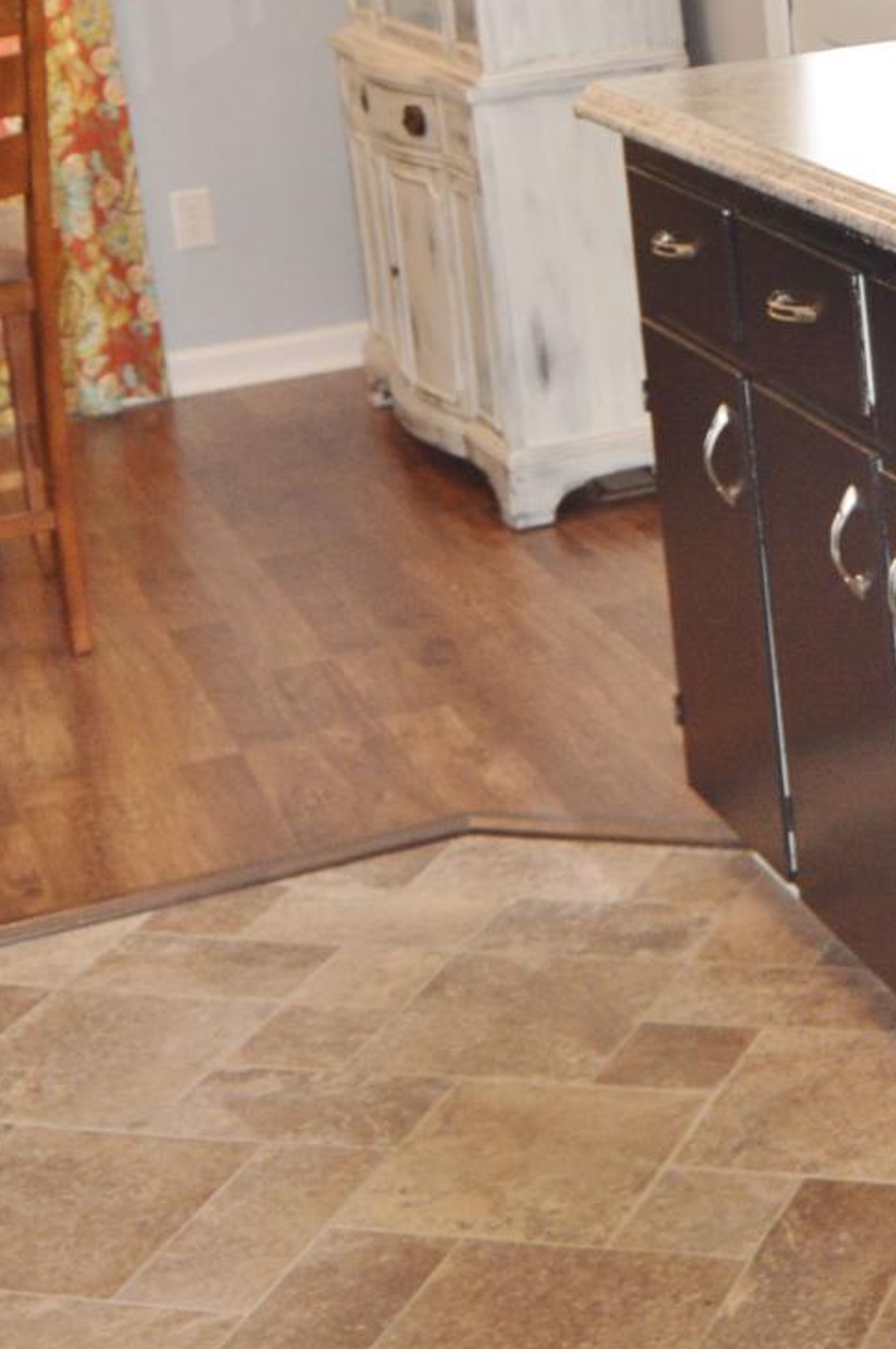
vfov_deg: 26.5
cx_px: 1039
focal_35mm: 74
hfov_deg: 17.6
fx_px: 2769
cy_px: 139
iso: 400
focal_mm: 18
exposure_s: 1/60
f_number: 4
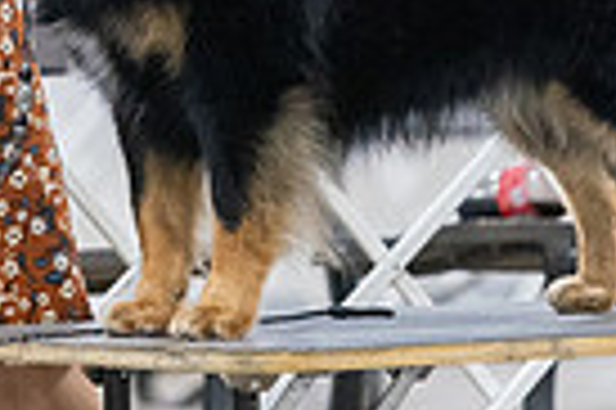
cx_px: 81
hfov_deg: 2.4
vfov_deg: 1.6
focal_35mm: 846
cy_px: -259
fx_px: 14459
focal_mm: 200
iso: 8000
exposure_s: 1/200
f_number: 2.8
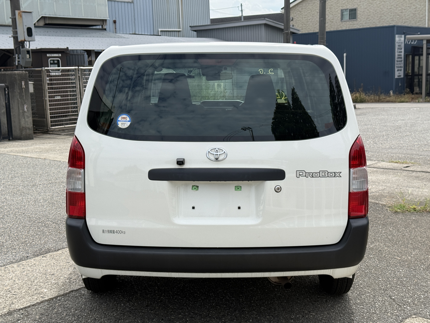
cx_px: 215
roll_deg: +2.0
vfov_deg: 30.3
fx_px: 596
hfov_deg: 39.7
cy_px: 162
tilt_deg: -8.2
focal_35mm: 48
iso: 64
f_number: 1.78
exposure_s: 1/4098
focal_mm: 6.76
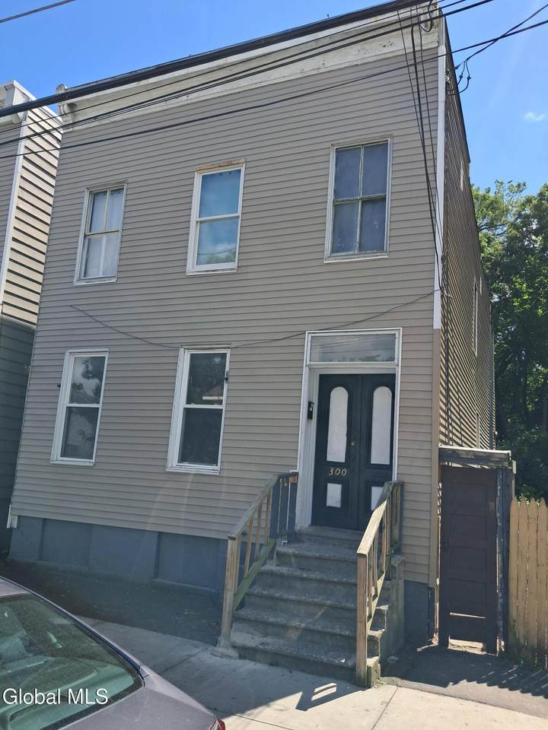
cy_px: 365
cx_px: 274
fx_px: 570
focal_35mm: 27
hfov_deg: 51.4
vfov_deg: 65.3
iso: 50
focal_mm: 4
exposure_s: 1/508
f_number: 1.8
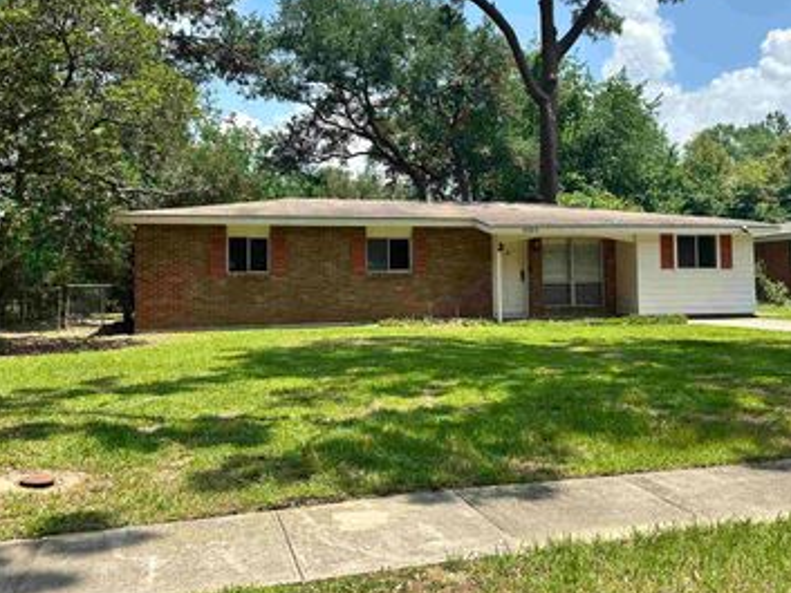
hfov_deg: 53.9
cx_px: 430
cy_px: 250
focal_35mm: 34
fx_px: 777
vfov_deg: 41.7
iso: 80
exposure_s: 1/2882
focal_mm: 6.86
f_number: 1.78
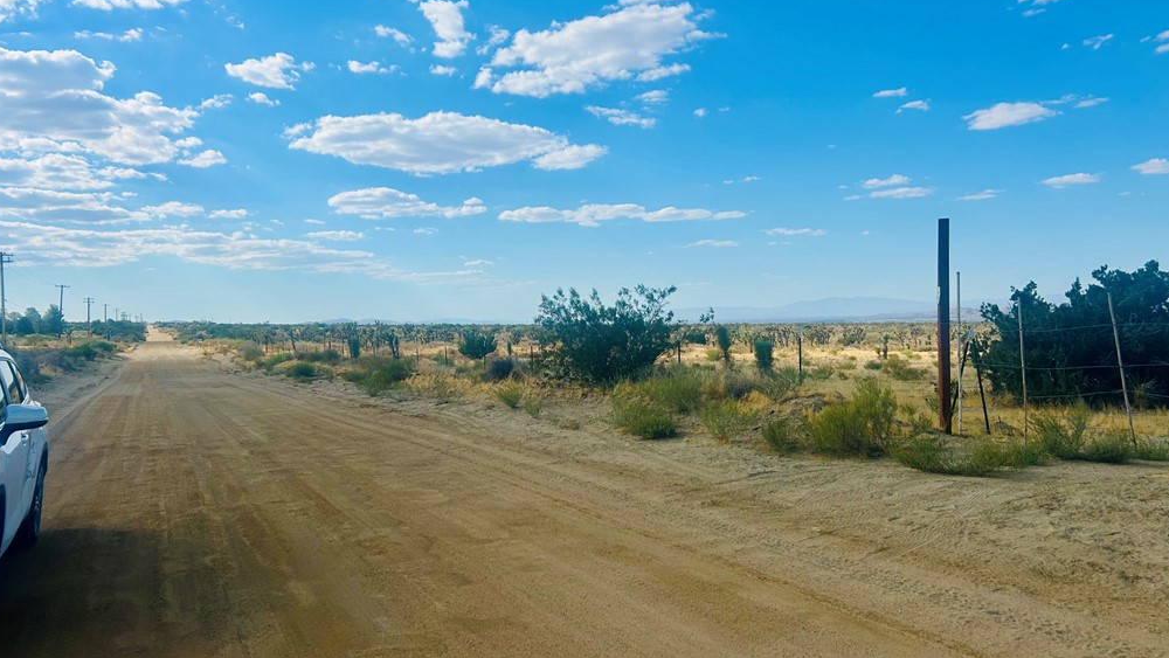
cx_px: 588
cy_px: 323
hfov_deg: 66.1
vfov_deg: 40.2
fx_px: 899
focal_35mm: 29
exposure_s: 1/9434
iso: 50
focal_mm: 5.7
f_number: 1.5
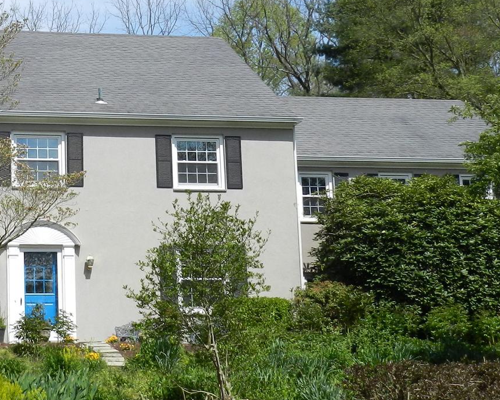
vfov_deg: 17.4
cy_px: 140
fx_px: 1303
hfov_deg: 21.1
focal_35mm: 88
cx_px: 24
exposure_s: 1/800
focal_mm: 6.7
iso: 160
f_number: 4.5
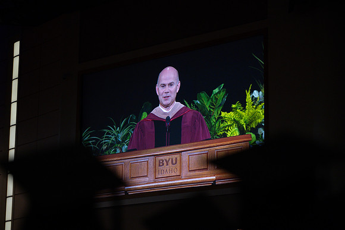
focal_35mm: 105
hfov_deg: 19.5
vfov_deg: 13.0
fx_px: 1006
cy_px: 115
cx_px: 172
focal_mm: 105
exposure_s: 1/160
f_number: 2.8
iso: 2000
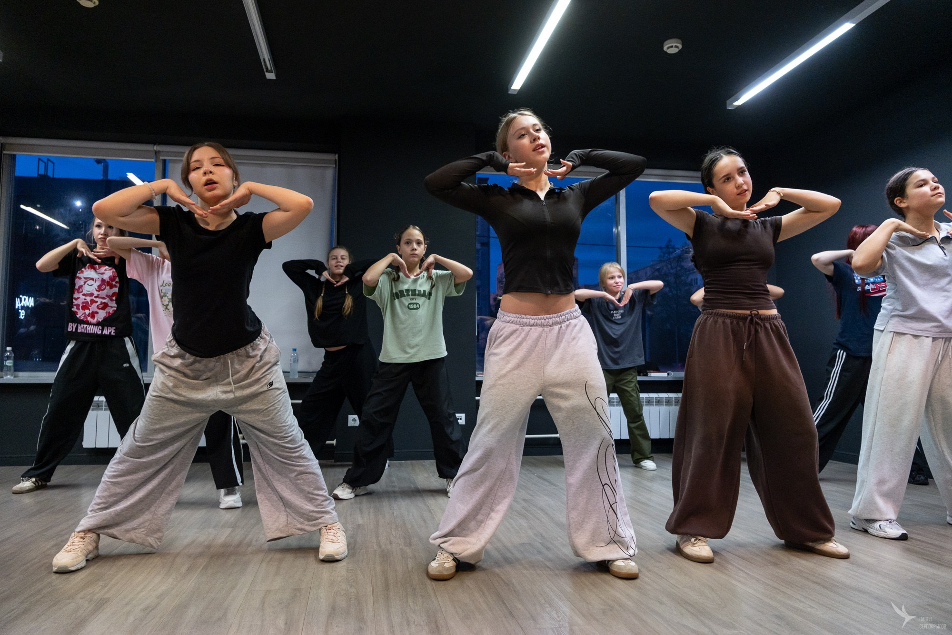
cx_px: 466
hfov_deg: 72.0
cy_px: 319
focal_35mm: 25
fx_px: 655
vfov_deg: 51.7
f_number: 2.8
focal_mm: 16
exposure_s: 1/250
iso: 2000
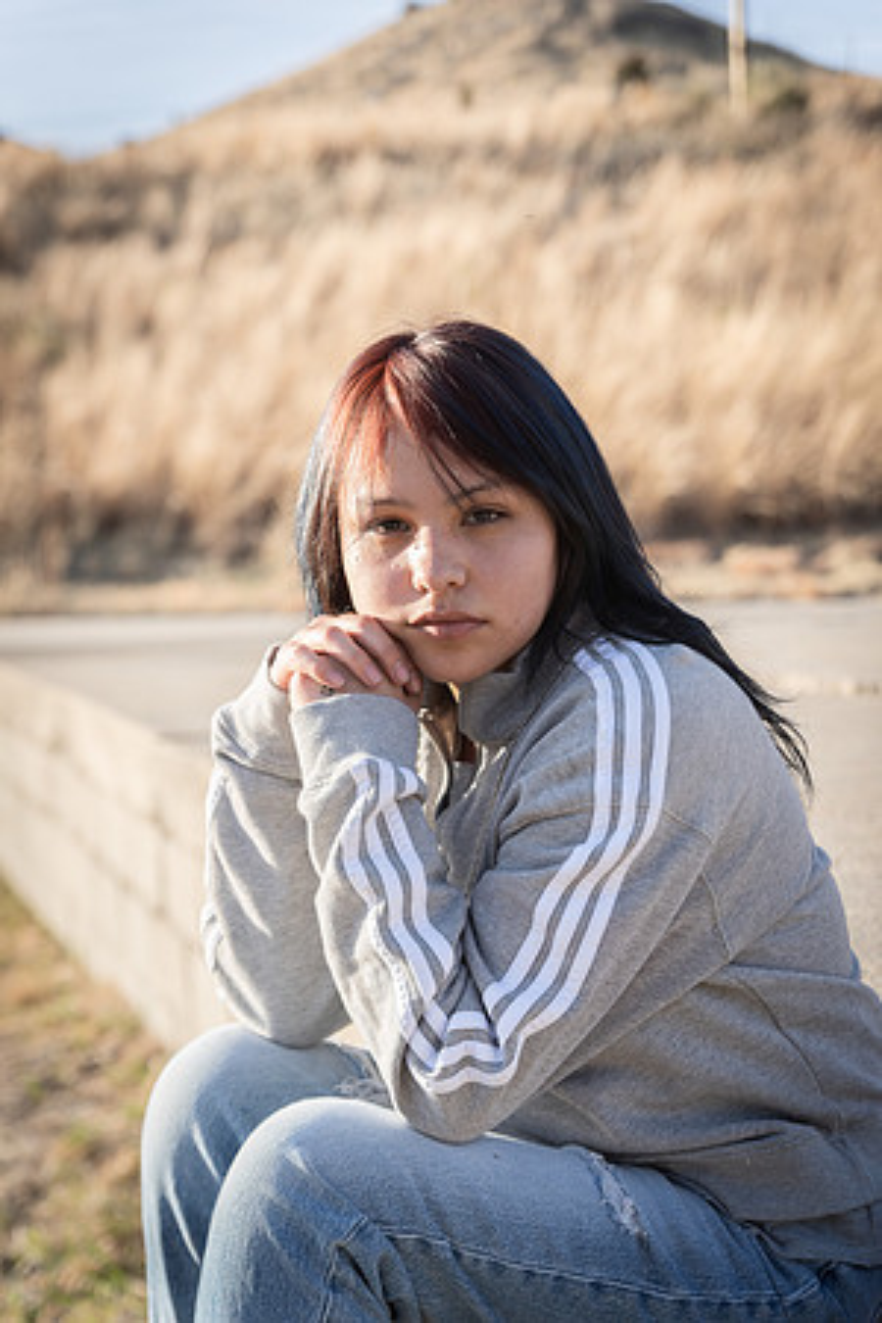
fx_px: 2058
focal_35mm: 56
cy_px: 662
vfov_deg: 35.6
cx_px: 441
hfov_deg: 24.2
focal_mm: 56
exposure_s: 1/250
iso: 64
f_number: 3.2
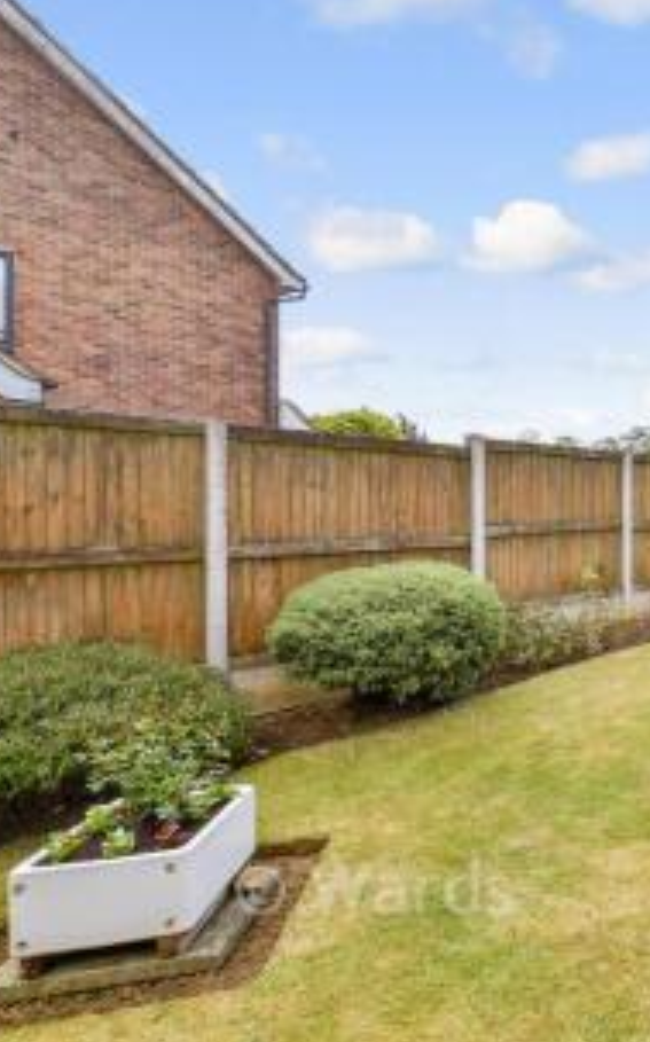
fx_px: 681
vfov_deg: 74.8
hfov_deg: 38.6
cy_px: 514
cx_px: 767
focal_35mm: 24
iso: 160
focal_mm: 10
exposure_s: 1/250
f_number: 8
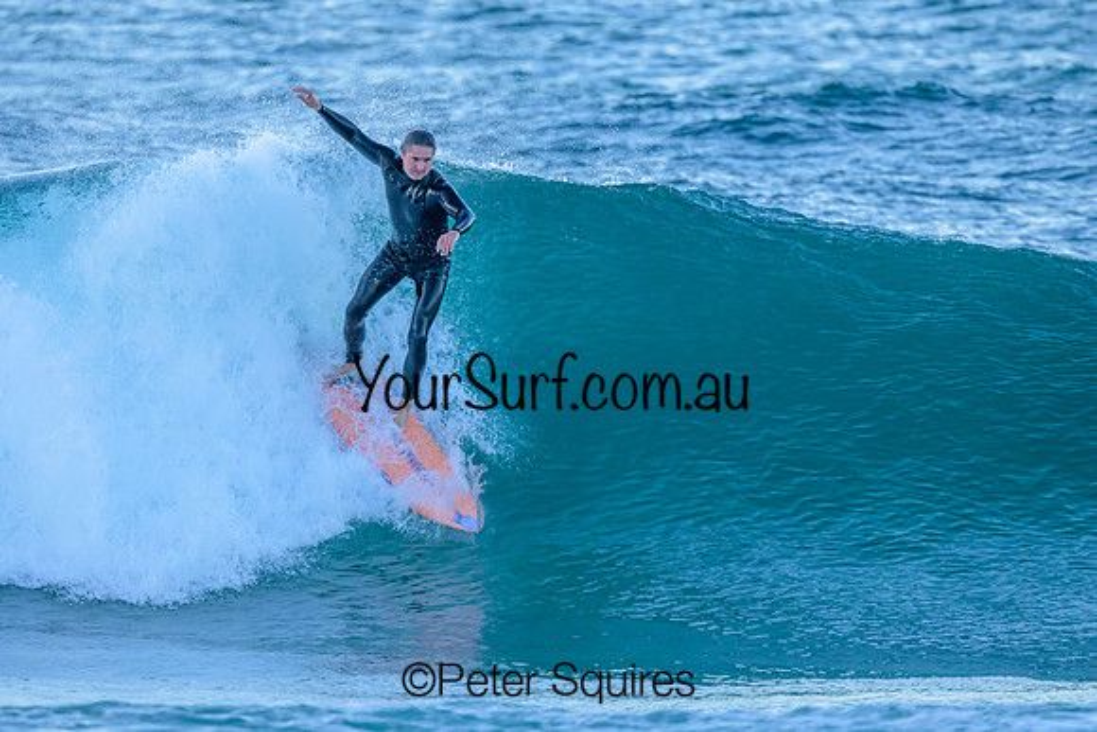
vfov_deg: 1.4
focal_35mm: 953
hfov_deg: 2.2
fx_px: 29036
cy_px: 296
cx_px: 444
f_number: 6.3
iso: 1600
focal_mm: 800
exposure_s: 1/1600
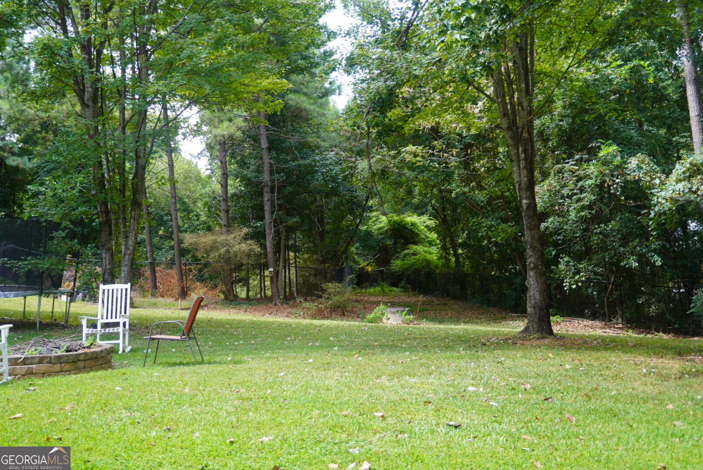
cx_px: 352
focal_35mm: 32
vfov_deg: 41.8
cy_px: 235
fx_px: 616
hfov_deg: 59.5
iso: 100
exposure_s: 1/60
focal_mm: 21
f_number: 4
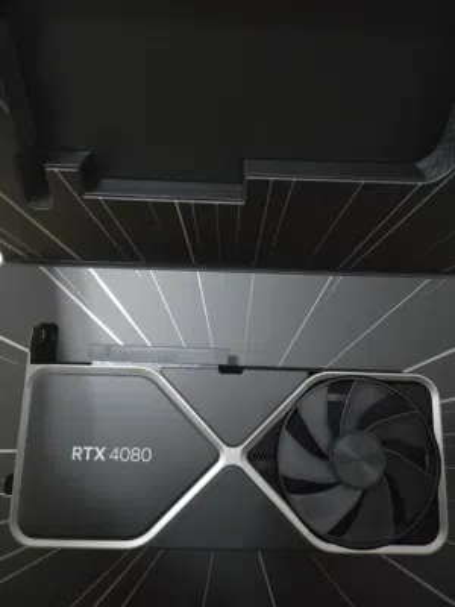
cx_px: 228
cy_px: 304
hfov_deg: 58.9
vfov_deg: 73.9
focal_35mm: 23
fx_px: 403
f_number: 1.8
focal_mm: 5.4
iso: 1250
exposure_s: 1/33.3
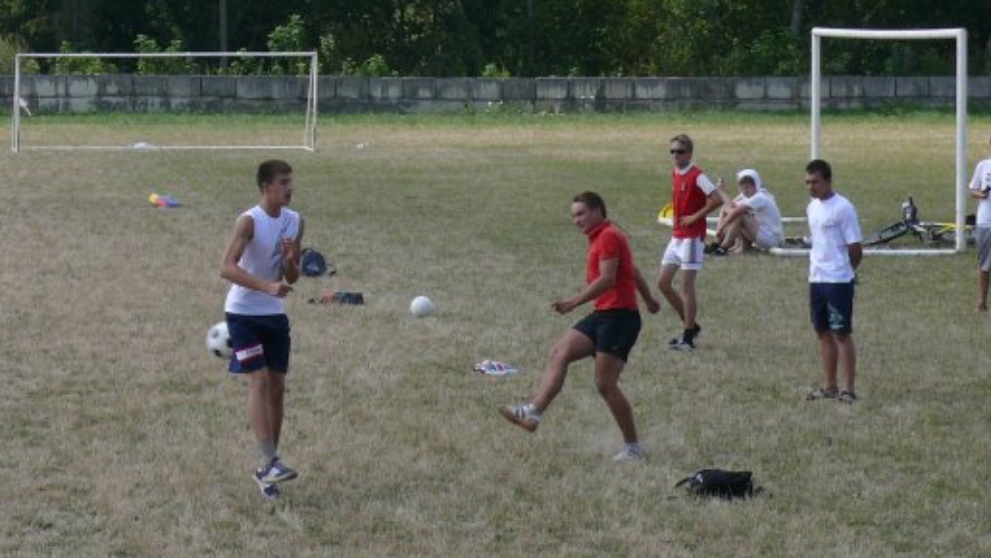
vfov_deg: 7.9
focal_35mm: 154
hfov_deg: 14.0
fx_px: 4048
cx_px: 466
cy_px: 333
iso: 100
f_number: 5.6
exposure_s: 1/320
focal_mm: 15.4
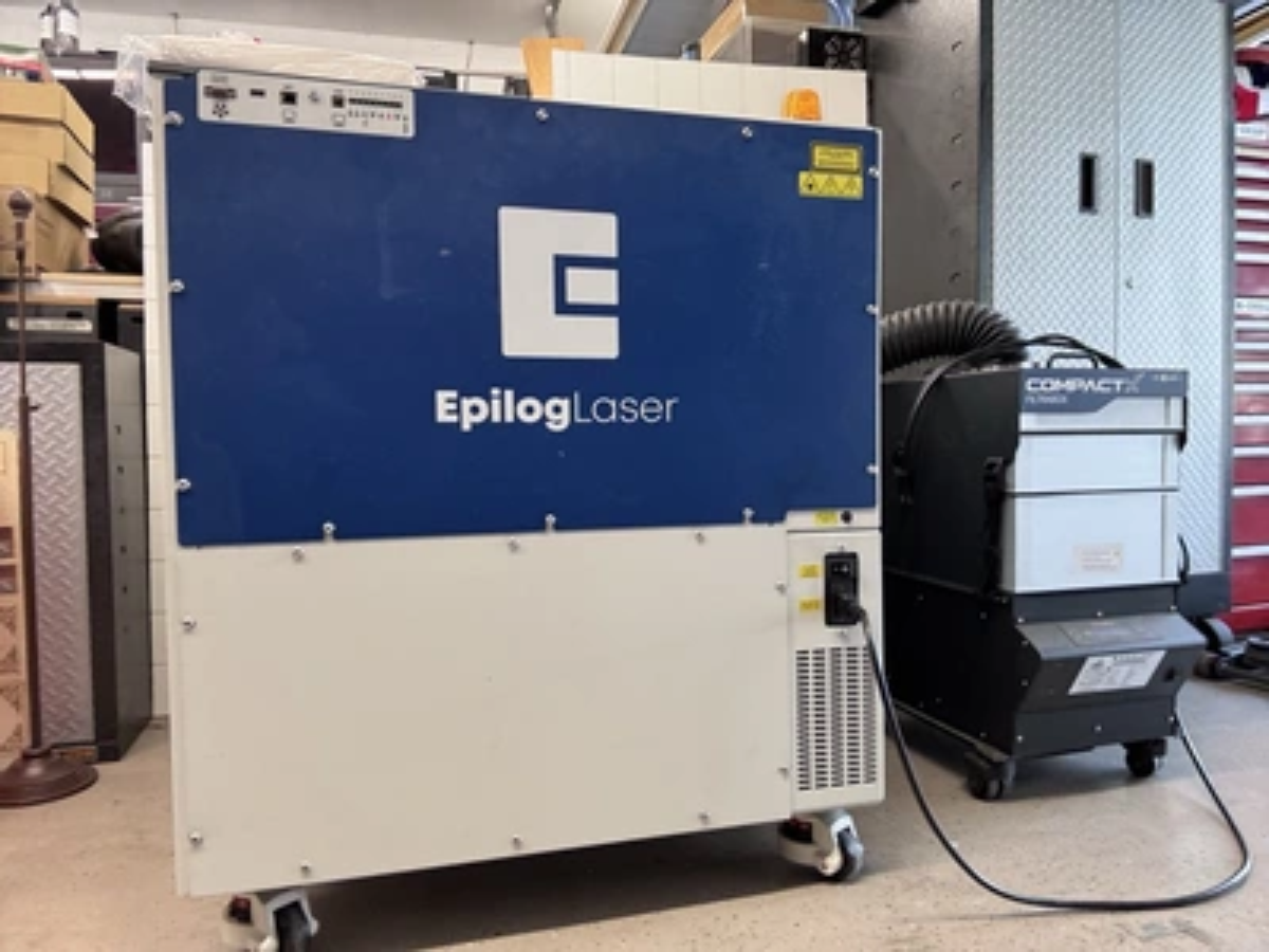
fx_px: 843
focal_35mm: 23
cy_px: 476
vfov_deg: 58.9
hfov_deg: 73.9
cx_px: 634
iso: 160
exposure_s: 1/60
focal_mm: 2.69
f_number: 1.9
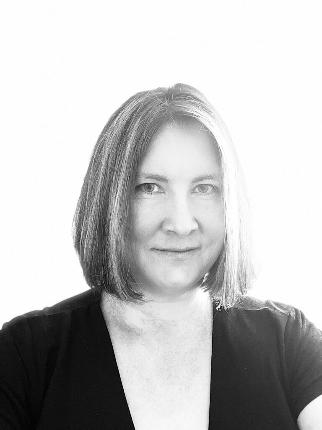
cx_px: 161
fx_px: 372
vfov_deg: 60.0
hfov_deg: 46.8
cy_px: 215
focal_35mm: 30
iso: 400
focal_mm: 2.71
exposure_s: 1/60
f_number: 2.2
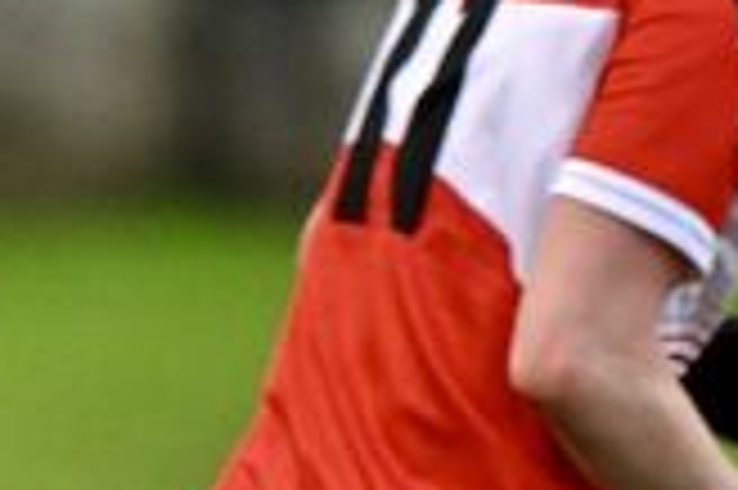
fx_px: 59984
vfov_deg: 0.5
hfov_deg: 0.7
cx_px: -216
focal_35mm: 2929
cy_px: 605
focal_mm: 600
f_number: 6.3
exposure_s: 1/500
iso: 5600
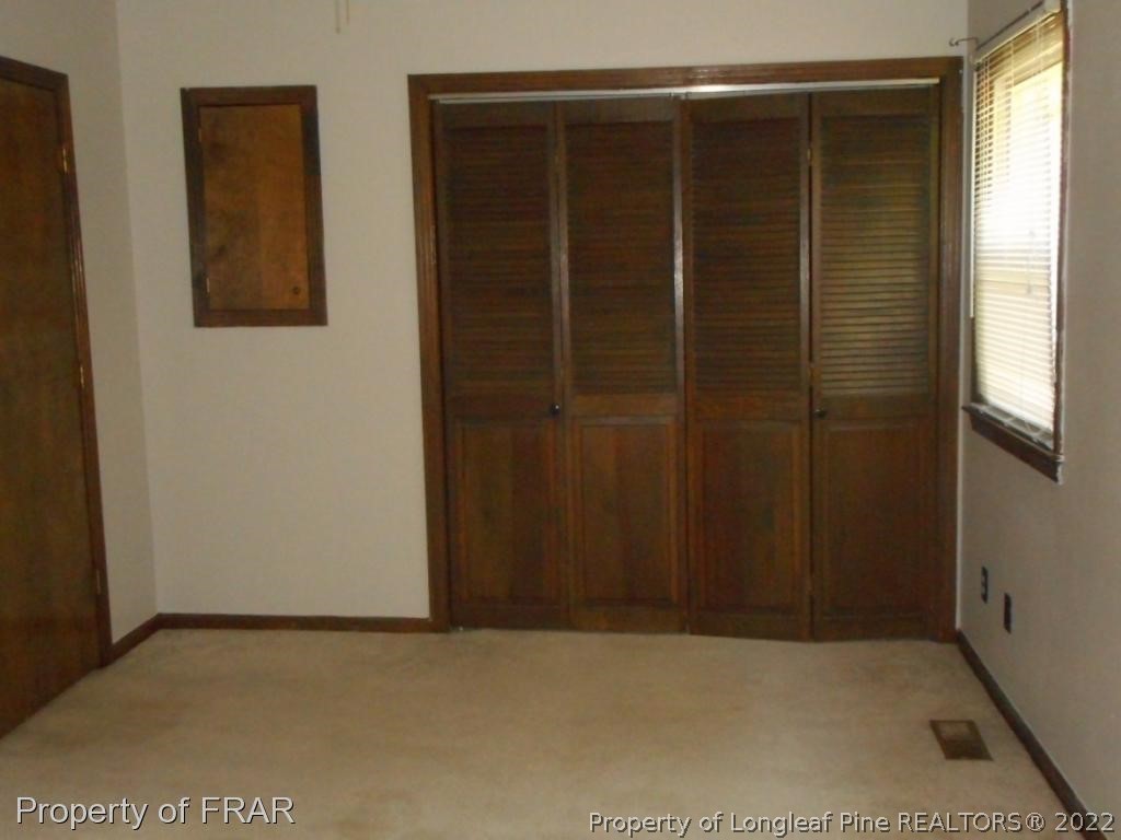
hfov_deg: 47.9
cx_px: 560
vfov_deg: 36.8
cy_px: 420
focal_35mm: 39
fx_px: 1263
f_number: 4.5
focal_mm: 6.9
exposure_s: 1/30
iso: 1000
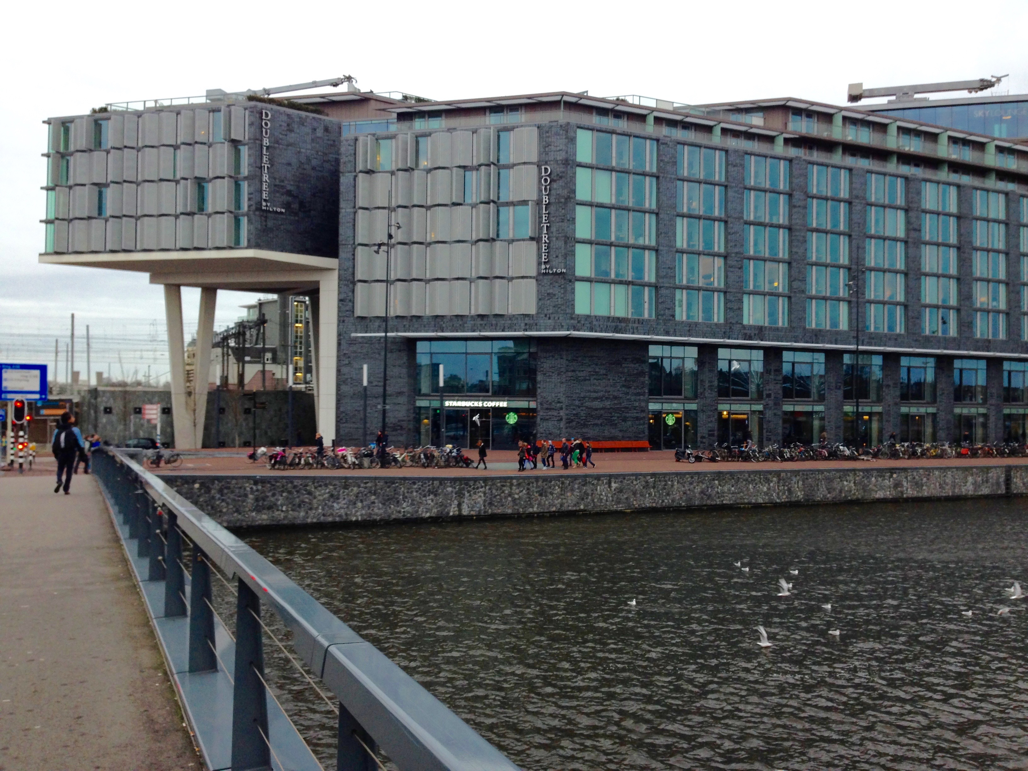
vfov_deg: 42.9
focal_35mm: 33
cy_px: 386
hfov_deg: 55.4
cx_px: 514
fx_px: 980
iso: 64
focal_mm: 4.12
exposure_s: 1/60
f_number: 2.4
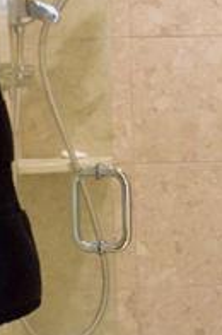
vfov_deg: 19.3
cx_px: 313
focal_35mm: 106
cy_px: 159
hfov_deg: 12.4
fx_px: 984
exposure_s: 1/125
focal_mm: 18
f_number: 5.6
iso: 1600
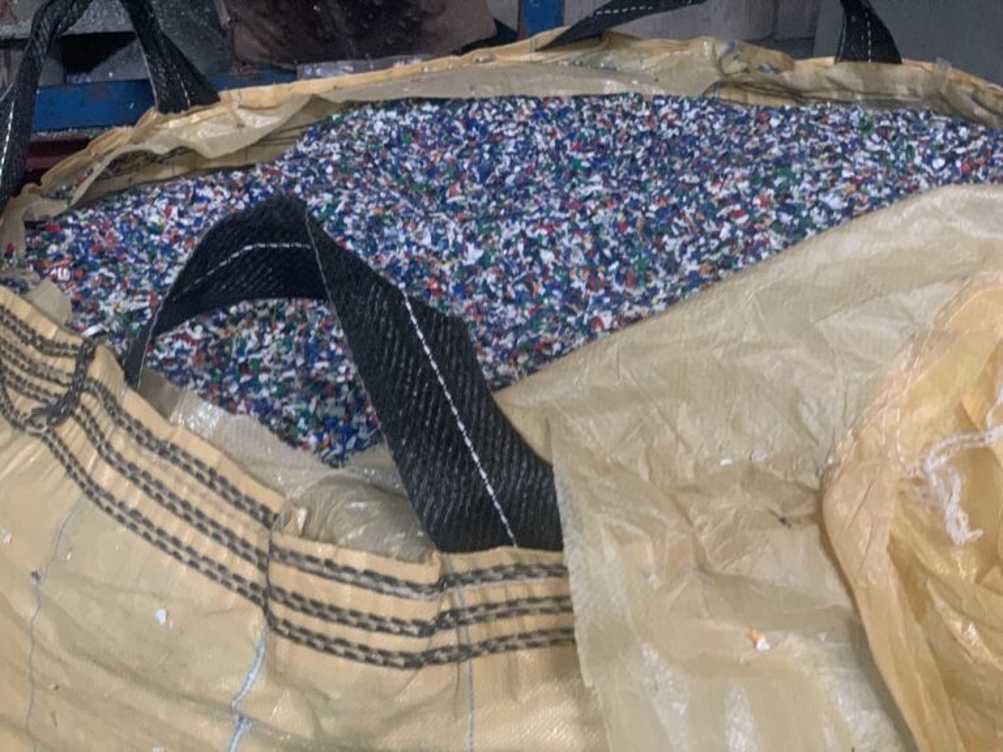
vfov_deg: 28.0
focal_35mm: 52
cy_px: 376
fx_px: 1507
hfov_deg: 36.8
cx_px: 502
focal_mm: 6
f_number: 2.4
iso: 250
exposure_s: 1/60
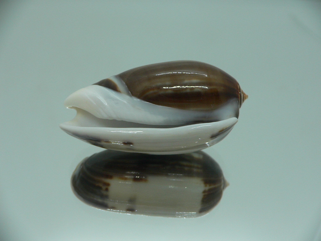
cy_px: 120
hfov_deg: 52.6
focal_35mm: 35
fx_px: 325
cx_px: 160
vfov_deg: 40.7
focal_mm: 4.6
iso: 80
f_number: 2.8
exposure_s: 1/60
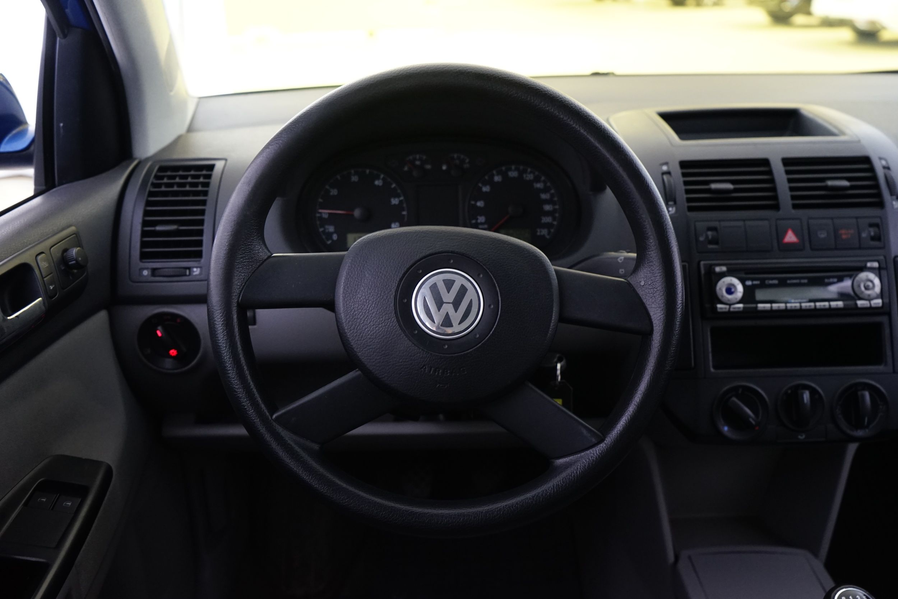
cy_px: 300
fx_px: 798
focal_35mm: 32
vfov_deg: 41.1
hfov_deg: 58.7
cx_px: 449
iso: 2000
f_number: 4.5
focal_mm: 32
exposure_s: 1/10
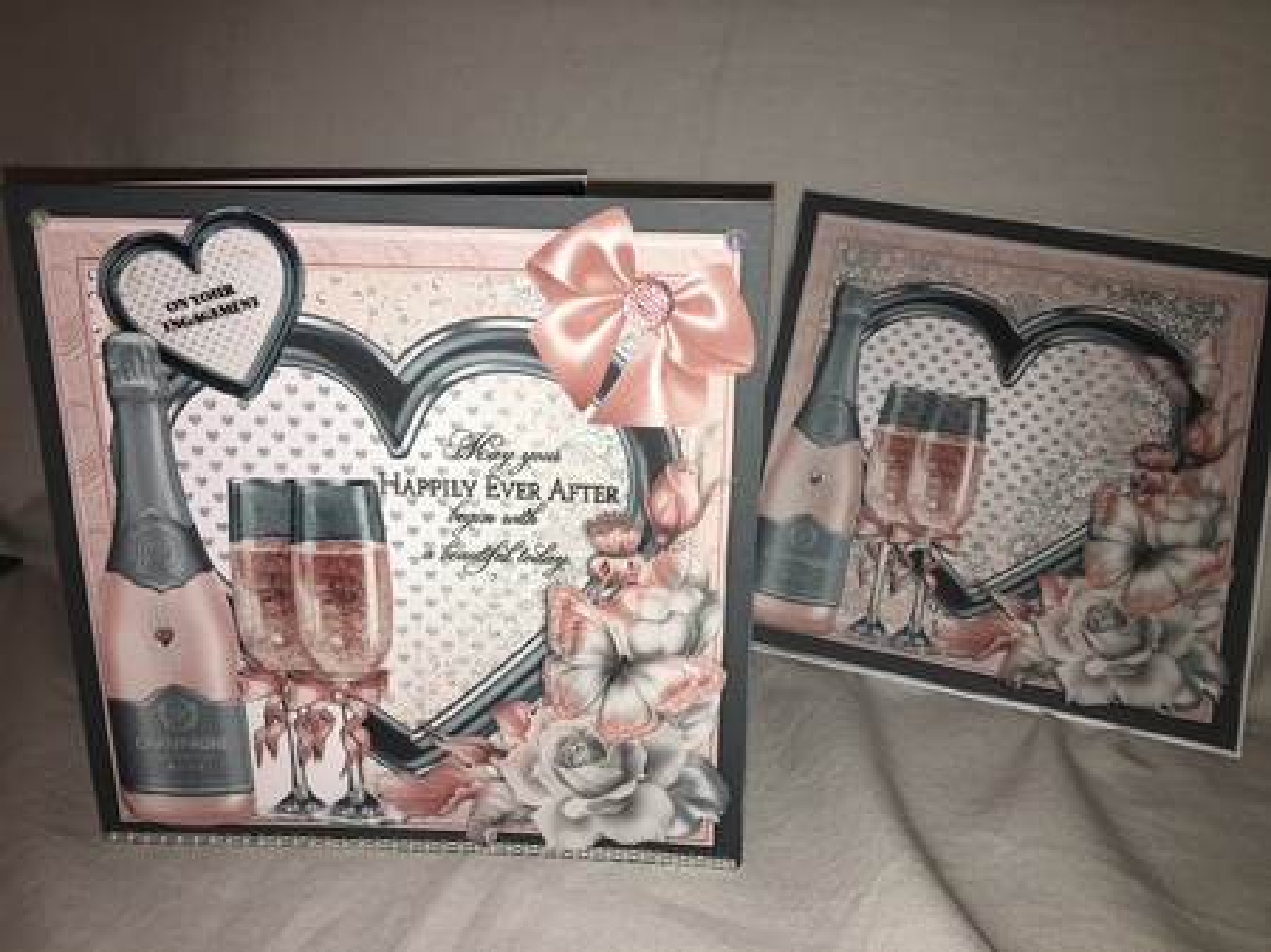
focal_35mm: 29
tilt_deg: -17.9
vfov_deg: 48.2
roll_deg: -1.3
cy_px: 476
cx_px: 636
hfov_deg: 61.7
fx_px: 1064
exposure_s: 1/44
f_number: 2.2
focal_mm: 4.15
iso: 25
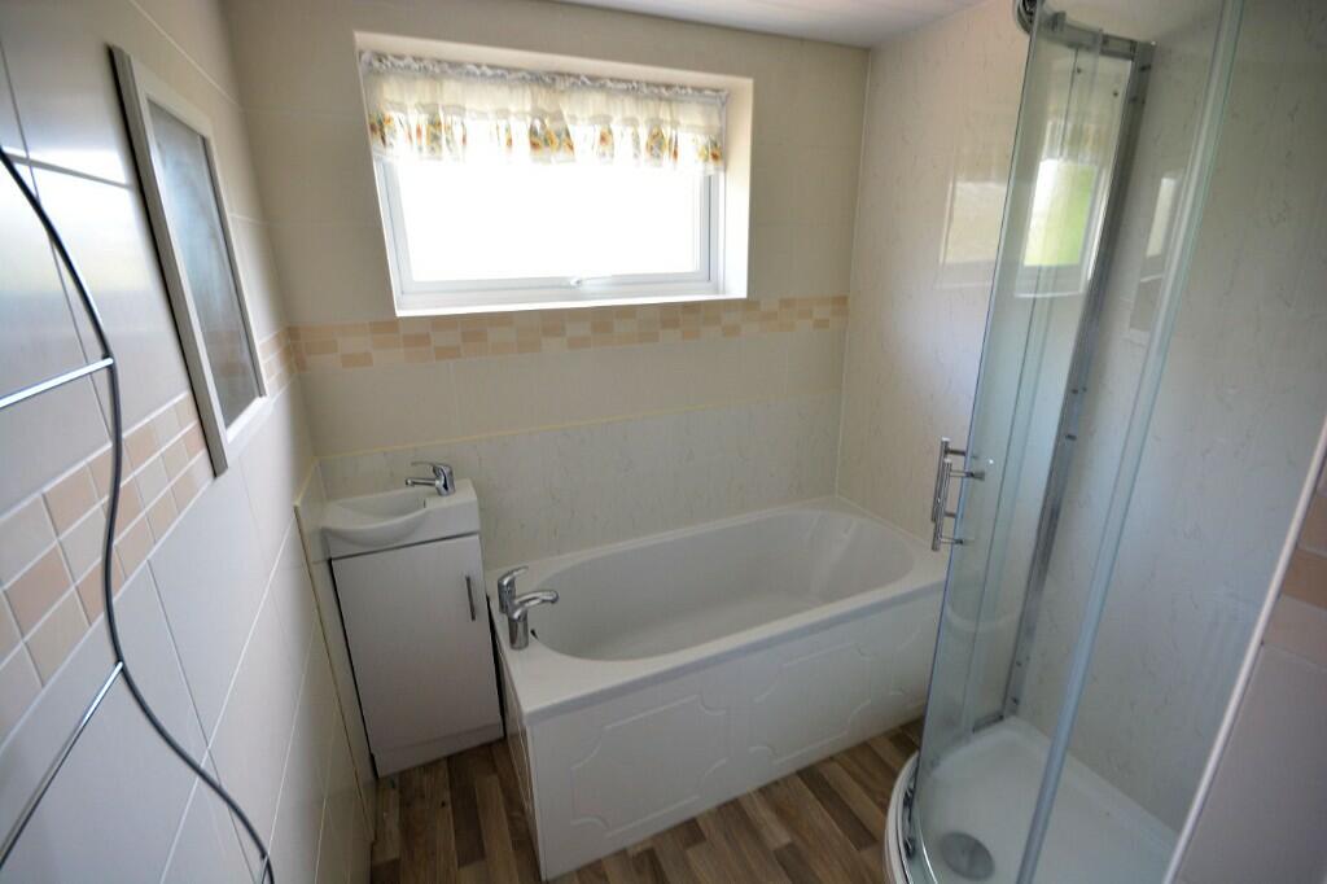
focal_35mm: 15
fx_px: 553
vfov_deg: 77.3
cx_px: 664
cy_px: 442
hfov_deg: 100.4
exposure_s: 1/15
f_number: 8
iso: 400
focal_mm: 10
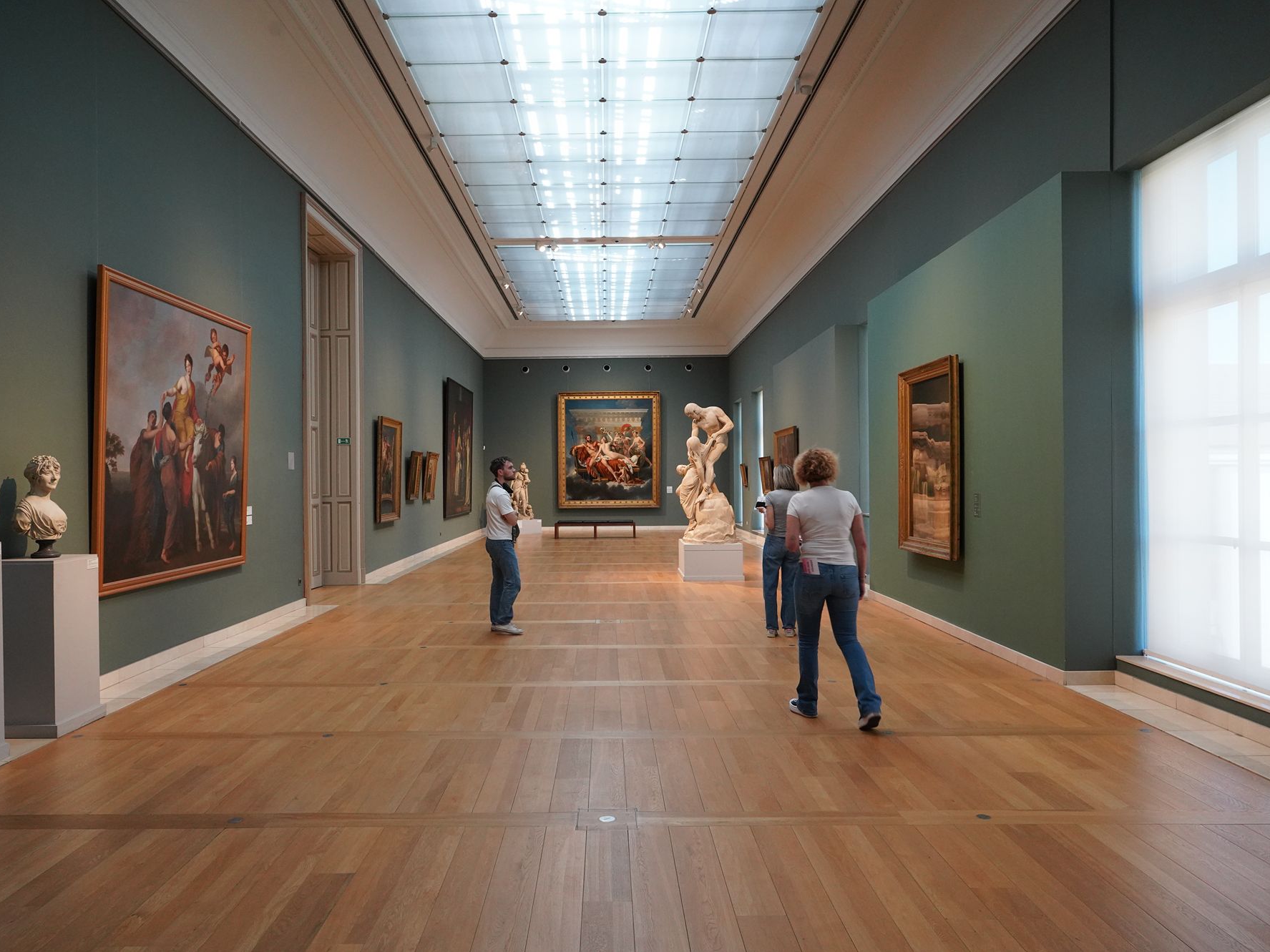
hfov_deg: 67.2
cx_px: 595
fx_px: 954
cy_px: 476
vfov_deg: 53.1
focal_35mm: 26
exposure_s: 1/80
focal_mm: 24
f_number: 8
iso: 3200
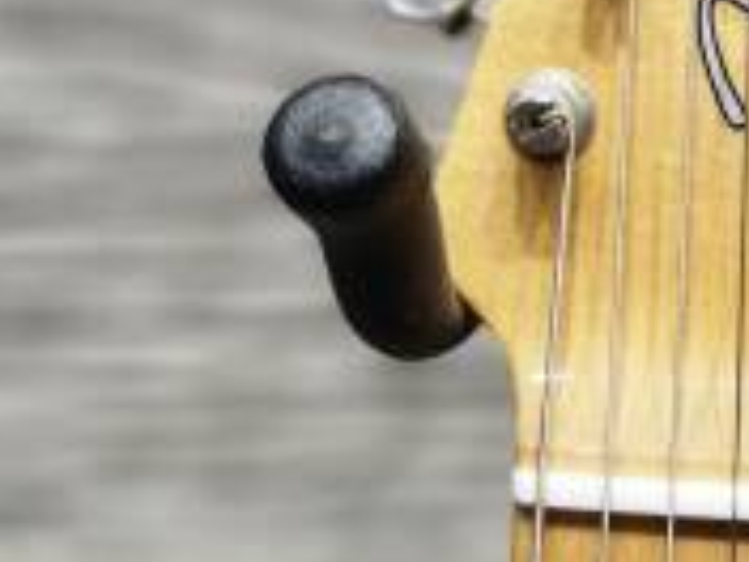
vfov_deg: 20.6
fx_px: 1471
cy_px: -51
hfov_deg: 27.2
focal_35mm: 68
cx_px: 723
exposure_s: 1/120
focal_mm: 5.54
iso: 80
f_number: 1.8
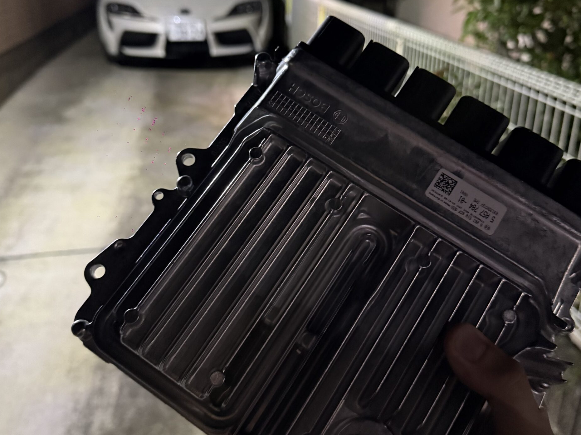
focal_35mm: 33
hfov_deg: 55.4
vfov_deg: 42.9
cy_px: 196
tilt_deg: -22.6
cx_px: 295
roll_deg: -1.1
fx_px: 554
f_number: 1.78
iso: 1250
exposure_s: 1/25
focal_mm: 6.76
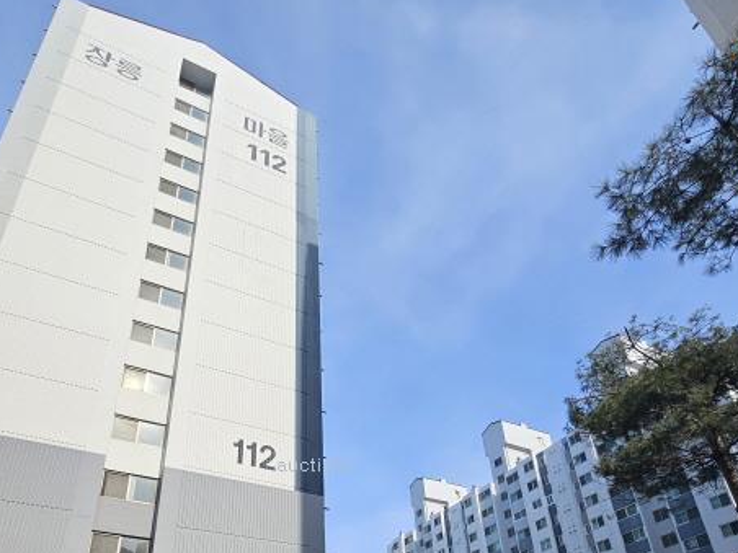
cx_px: 313
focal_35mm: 23
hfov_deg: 73.5
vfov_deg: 53.1
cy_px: 476
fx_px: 490
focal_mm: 2.2
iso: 50
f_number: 2.2
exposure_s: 1/3143
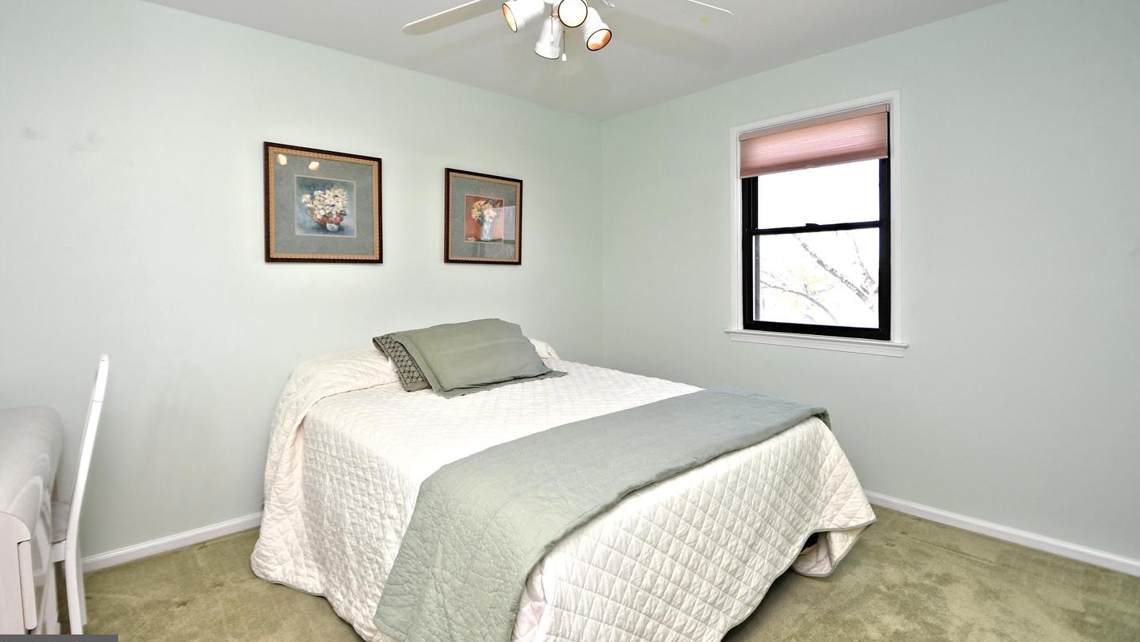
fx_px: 514
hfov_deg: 95.9
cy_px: 290
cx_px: 571
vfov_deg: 63.8
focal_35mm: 17
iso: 800
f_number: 5
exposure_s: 1/250
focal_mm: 11
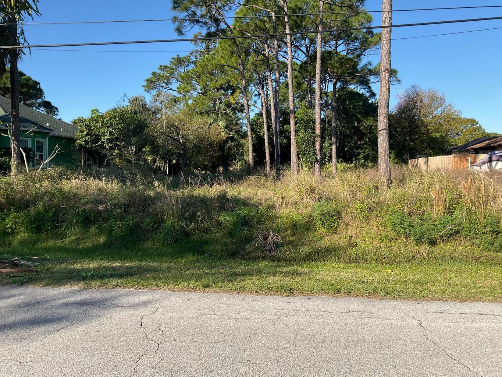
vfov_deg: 48.2
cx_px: 251
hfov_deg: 61.7
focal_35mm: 29
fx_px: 421
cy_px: 188
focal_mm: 3
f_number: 1.8
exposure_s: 1/978
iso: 16
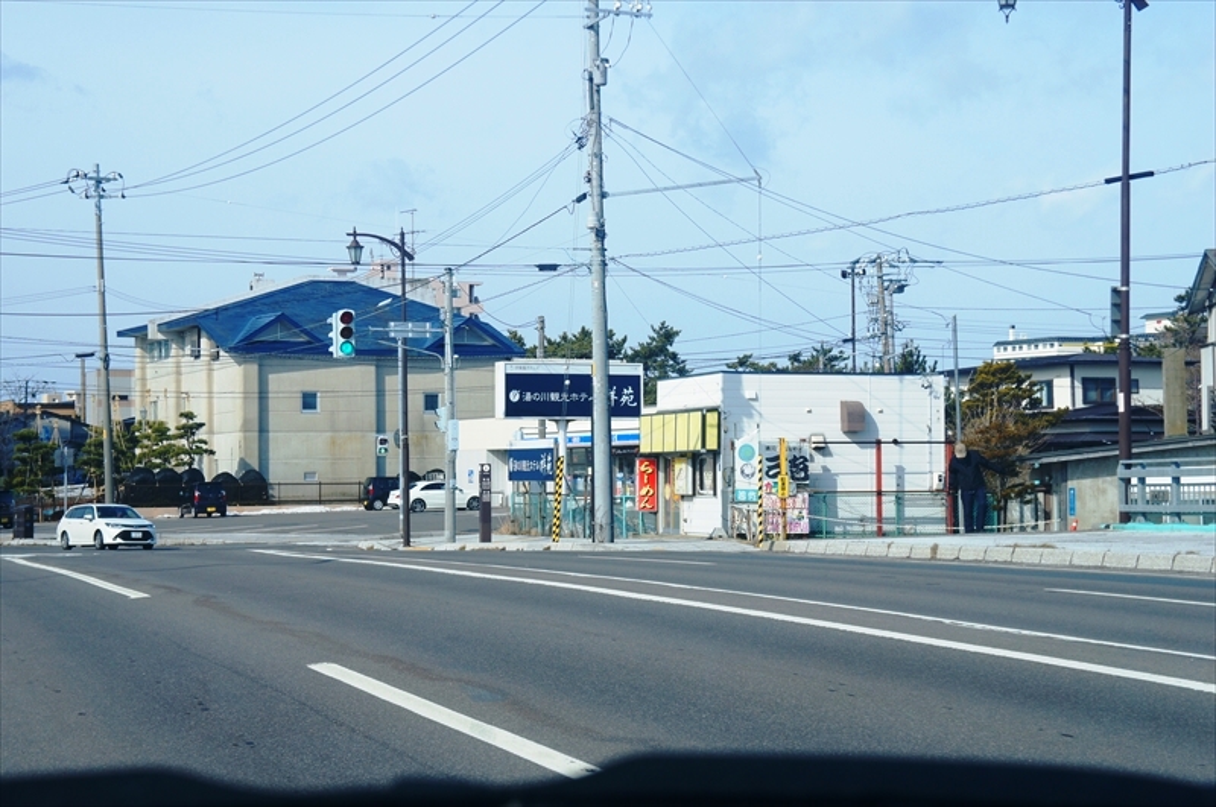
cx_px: 608
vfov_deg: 18.9
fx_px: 2429
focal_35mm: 72
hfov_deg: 28.1
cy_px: 404
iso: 200
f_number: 8
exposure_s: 1/400
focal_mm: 48
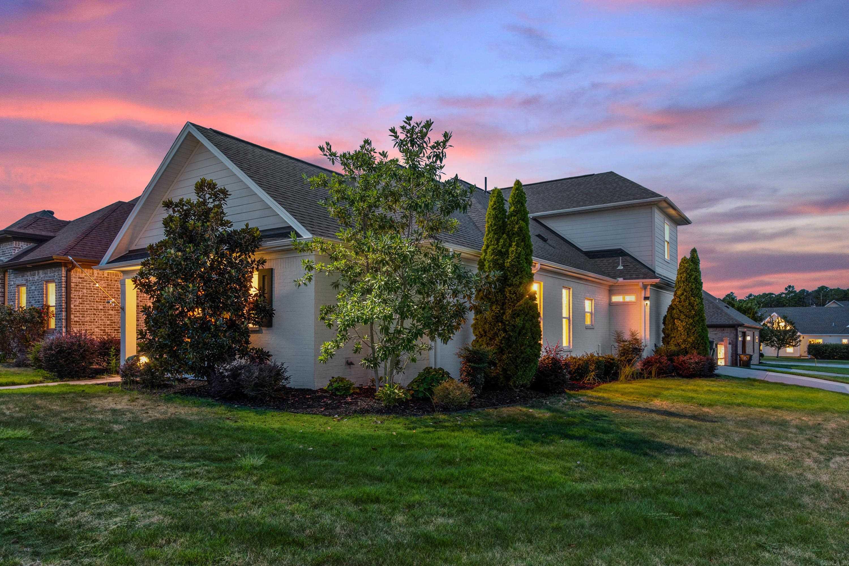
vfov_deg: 56.5
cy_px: 283
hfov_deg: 77.7
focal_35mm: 22
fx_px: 527
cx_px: 424
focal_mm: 14.9
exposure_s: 1/640
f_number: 8
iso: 320
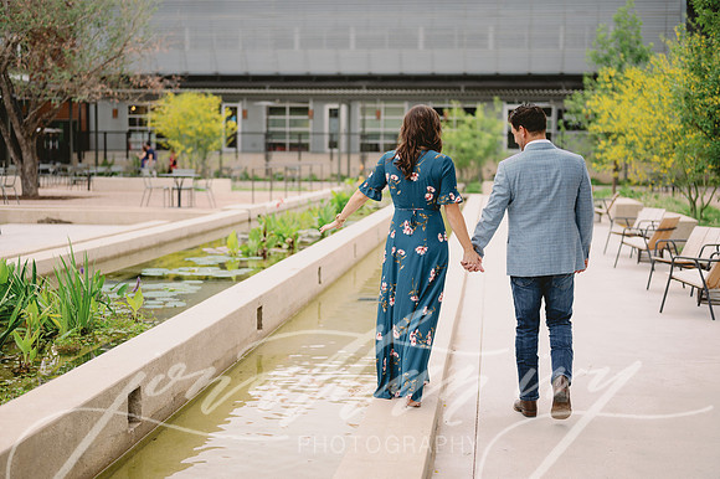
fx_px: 999
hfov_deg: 39.6
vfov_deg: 27.0
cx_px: 360
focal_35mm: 50
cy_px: 240
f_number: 2
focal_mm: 50
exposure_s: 1/640
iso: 100
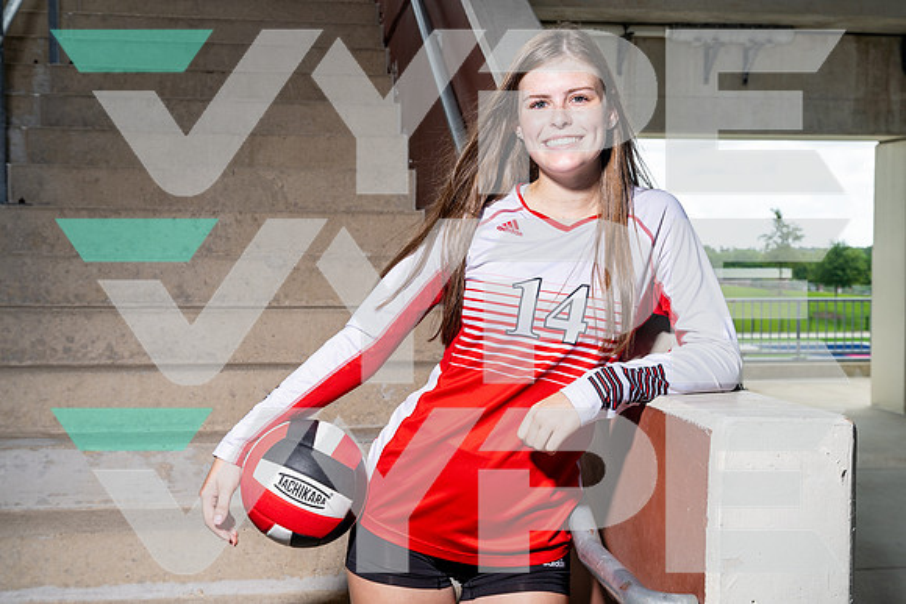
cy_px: 302
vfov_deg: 29.9
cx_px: 453
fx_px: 1133
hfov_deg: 43.6
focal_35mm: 45
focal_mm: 45
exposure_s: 1/125
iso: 100
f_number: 8
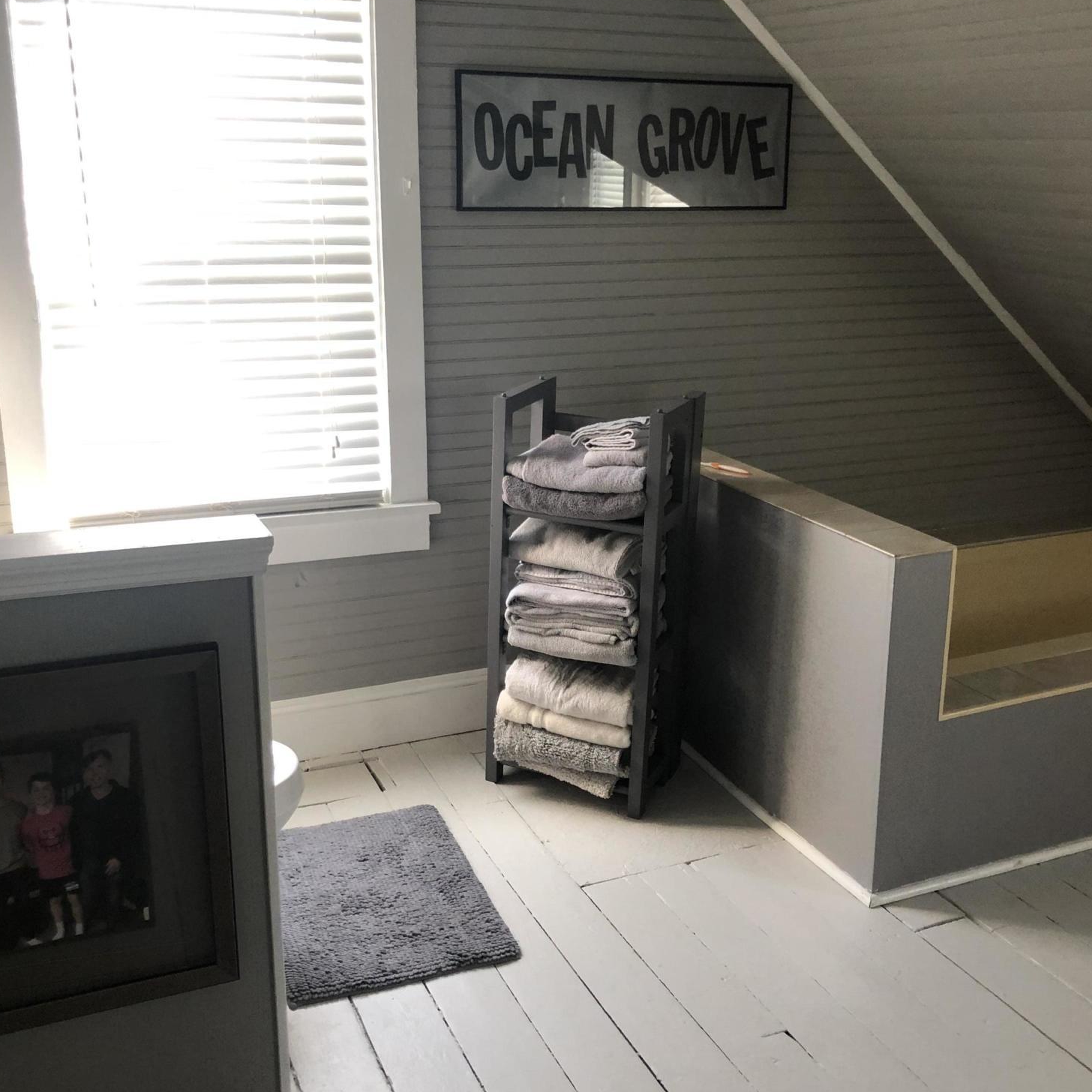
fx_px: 1213
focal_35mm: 34
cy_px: 535
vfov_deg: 48.4
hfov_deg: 48.5
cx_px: 542
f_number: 1.8
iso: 32
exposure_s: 1/30
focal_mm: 3.99
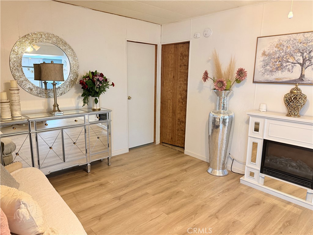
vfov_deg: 56.8
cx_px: 156
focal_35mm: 24
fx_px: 217
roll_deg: -0.5
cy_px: 118
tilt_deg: -11.9
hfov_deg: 71.6
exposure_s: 1/60
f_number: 1.78
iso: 250
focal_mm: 6.76
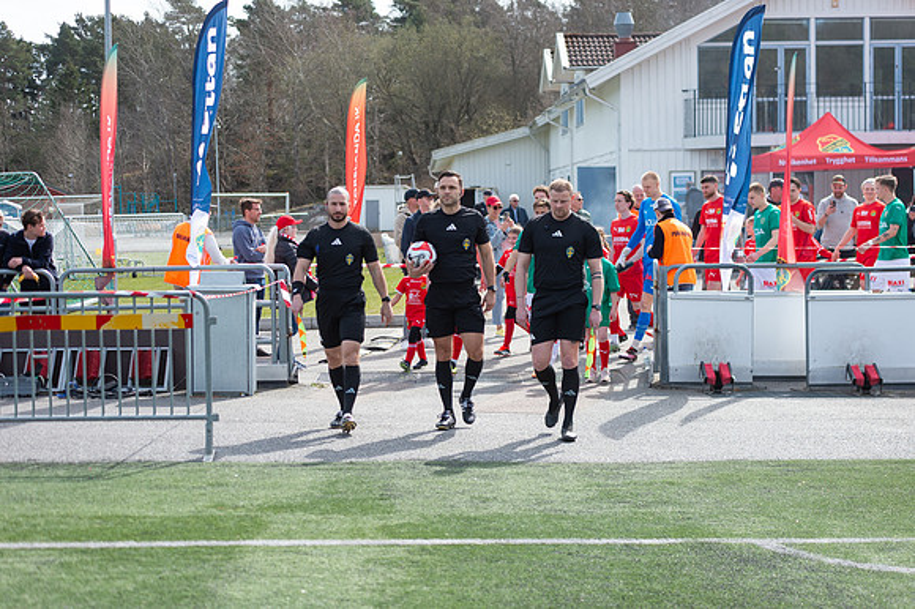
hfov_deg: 28.9
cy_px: 304
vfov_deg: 19.4
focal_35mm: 70
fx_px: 1778
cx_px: 458
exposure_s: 1/1600
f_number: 3.2
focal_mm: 70
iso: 360
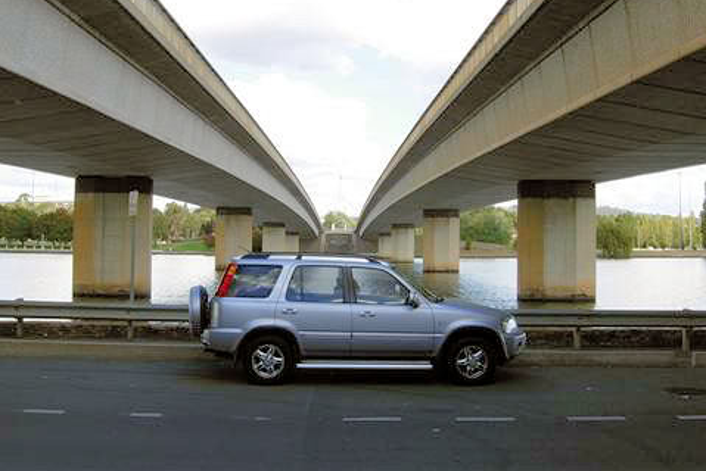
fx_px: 981
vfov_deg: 27.0
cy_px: 180
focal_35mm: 50
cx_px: 342
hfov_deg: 39.6
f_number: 5.4
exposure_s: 1/157
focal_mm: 7.5
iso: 50
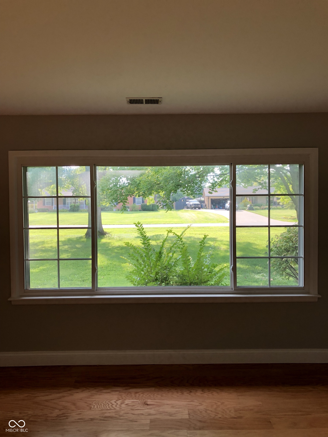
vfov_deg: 63.4
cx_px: 164
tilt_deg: -2.1
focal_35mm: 28
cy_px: 218
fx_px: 354
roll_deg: -0.3
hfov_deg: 49.7
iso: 50
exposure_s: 1/120
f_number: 1.8
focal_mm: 3.99
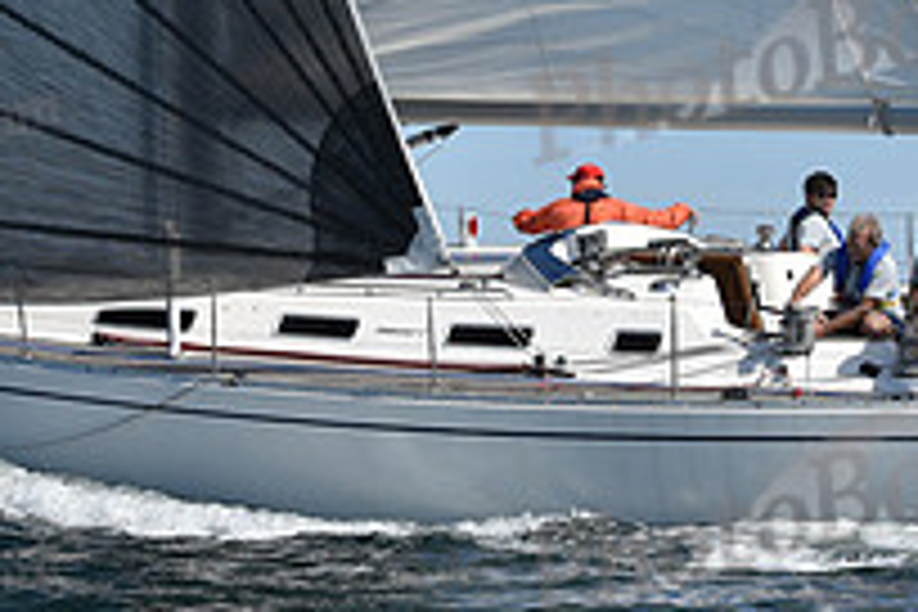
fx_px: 5814
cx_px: 297
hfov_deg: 9.0
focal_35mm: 228
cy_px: -124
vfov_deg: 6.0
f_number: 7.1
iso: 250
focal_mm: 80
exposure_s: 1/1600
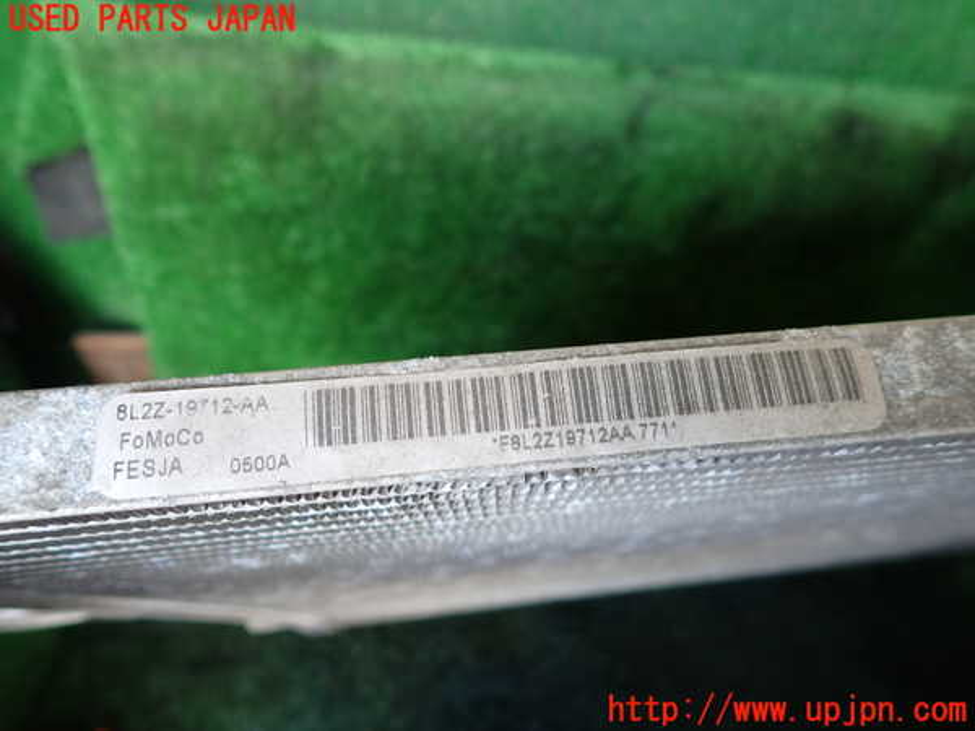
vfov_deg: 54.9
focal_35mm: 25
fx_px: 704
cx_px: 488
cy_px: 366
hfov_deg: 69.4
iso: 200
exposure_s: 1/60
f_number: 2
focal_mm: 4.5
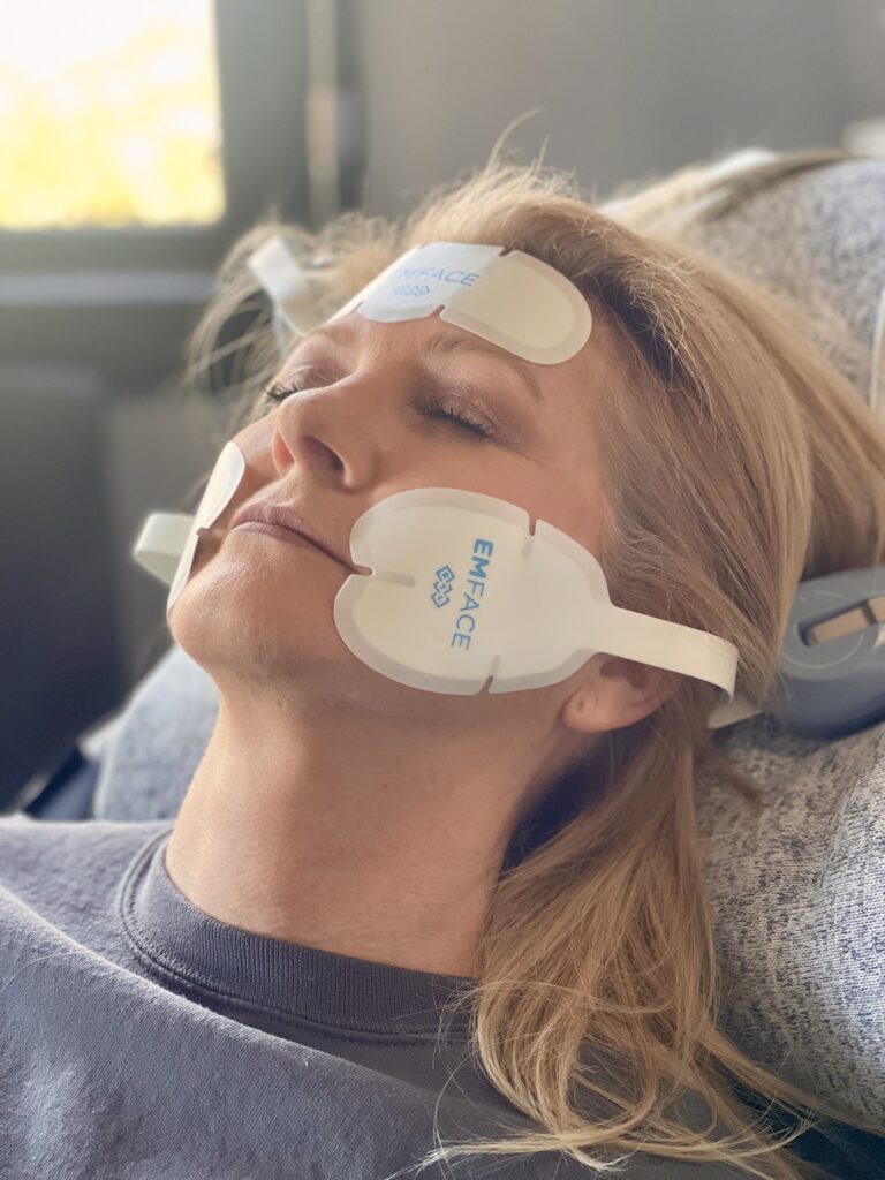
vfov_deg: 30.3
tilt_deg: -26.0
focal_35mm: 64
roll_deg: +0.4
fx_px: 2182
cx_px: 442
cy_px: 590
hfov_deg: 22.9
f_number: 2.2
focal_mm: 7.5
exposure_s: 1/105
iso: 250
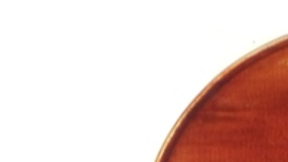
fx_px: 1582
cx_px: 452
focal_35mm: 207
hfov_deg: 10.0
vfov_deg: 5.3
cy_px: 595
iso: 80
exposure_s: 1/80
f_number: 3.5
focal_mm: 6
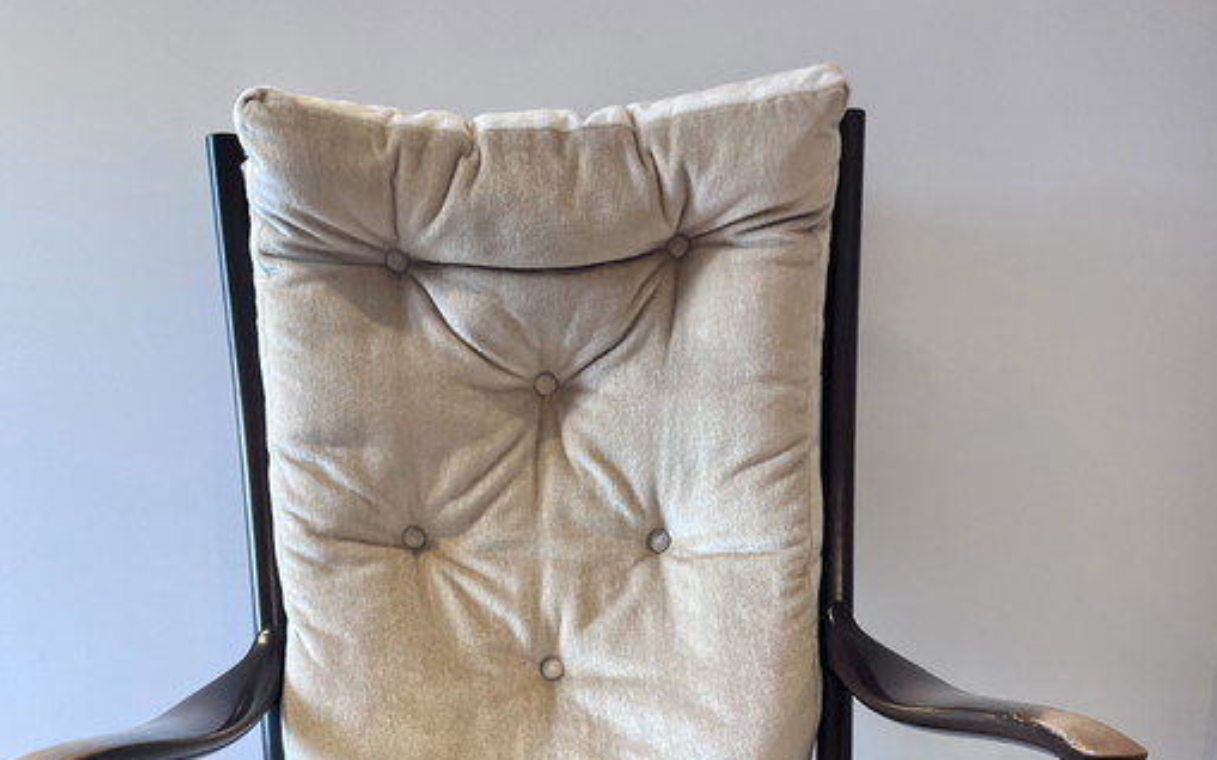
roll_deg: +0.9
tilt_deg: -19.3
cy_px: 807
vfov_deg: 31.2
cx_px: 610
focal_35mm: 37
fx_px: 1227
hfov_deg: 52.8
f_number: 1.6
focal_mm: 5.1
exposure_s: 1/100
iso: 80
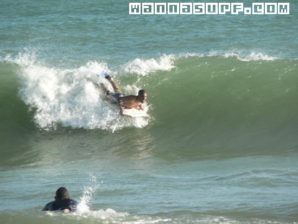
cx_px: 149
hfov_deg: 4.6
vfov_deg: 3.4
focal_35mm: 432
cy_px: 112
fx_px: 3720
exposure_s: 1/160
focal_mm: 72
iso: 80
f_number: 4
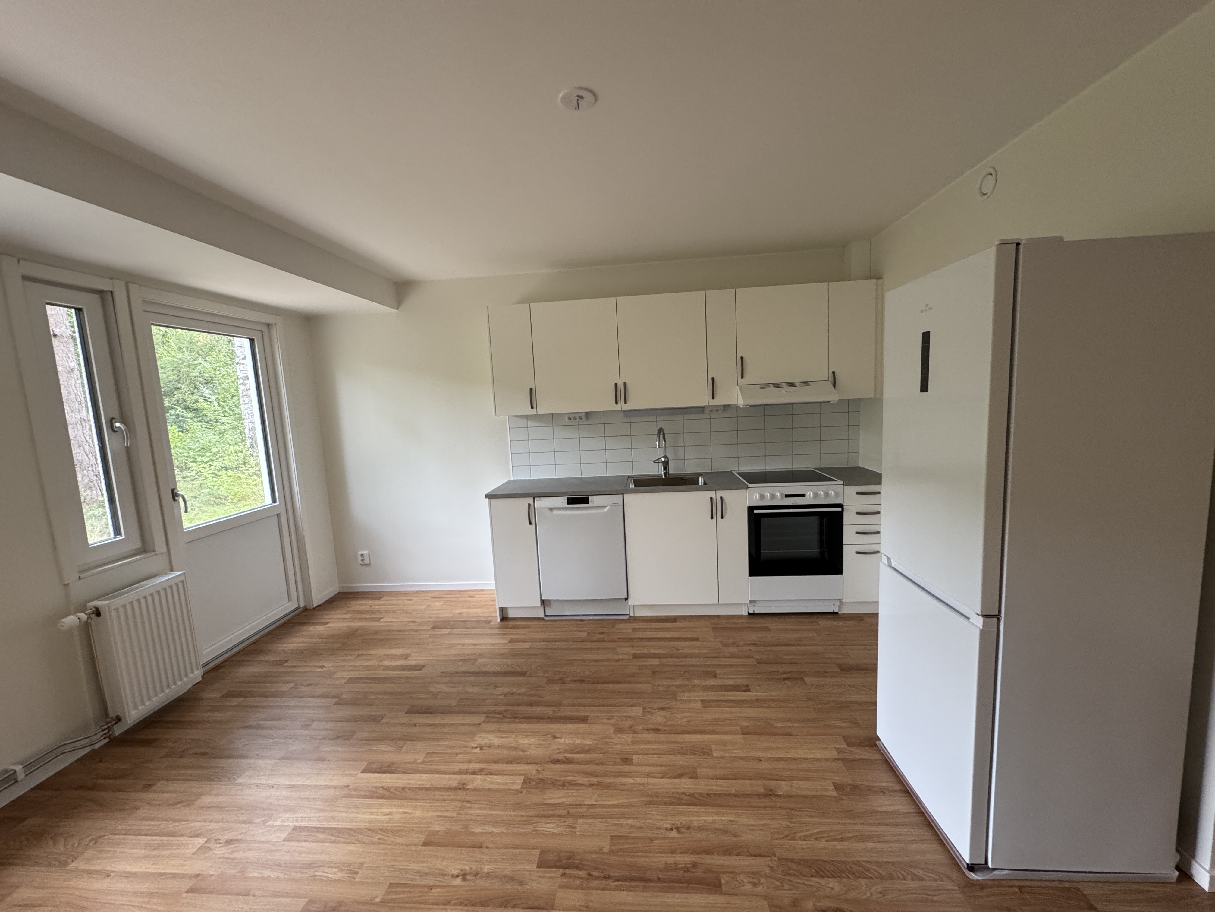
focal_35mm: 14
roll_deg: +3.0
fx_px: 491
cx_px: 608
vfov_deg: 85.7
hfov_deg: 102.1
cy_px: 456
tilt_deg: -6.3
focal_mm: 2.22
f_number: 2.2
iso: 250
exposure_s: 1/99
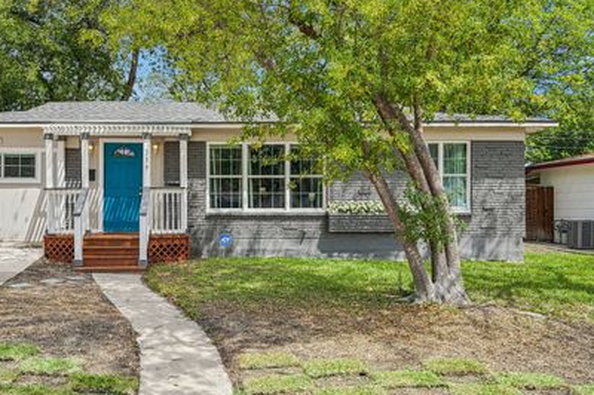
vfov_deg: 33.3
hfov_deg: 48.1
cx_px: 230
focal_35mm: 40
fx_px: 659
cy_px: 167
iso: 100
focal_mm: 32
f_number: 8
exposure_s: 1/125
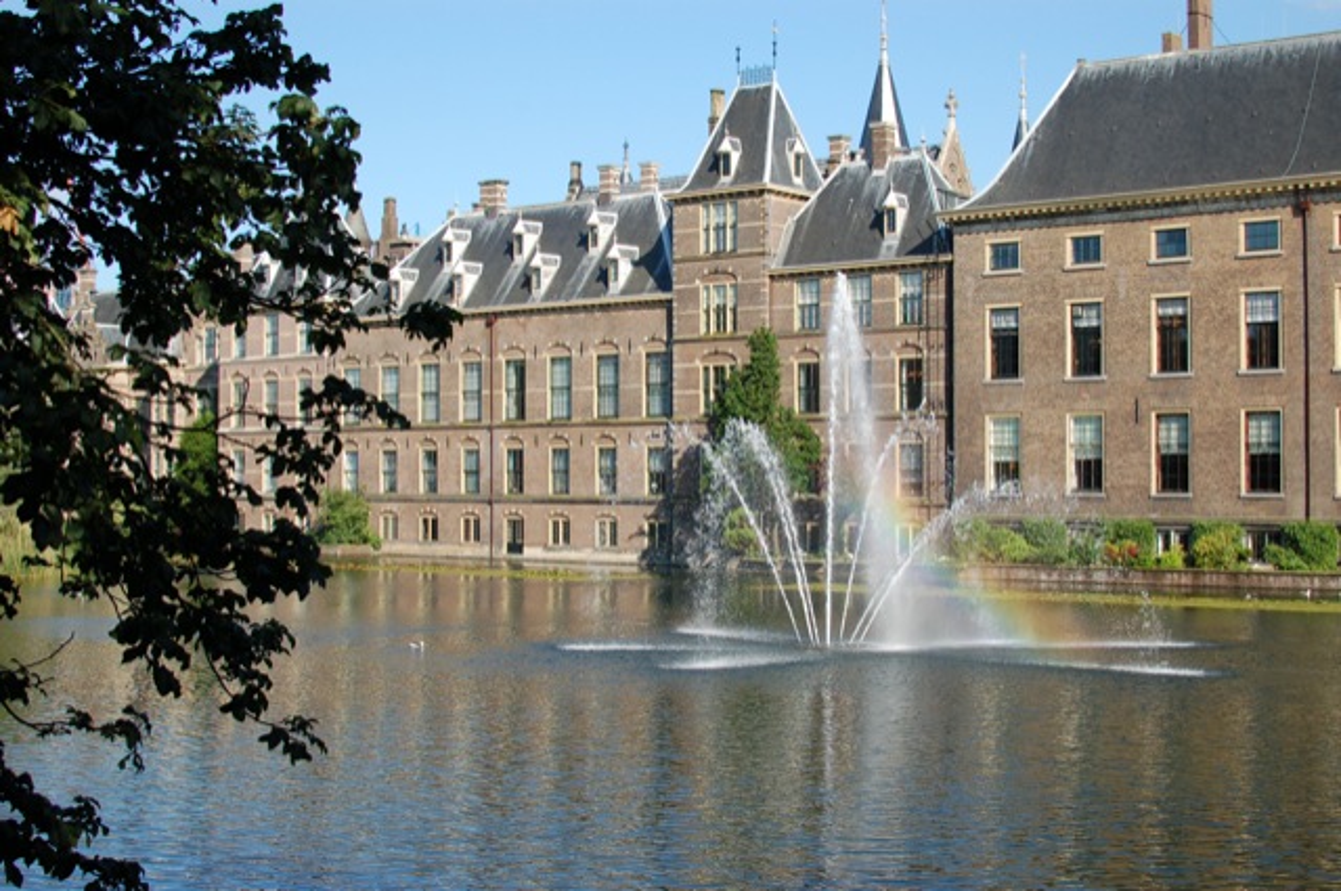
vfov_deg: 25.7
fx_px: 1953
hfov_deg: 37.9
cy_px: 446
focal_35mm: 52
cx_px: 670
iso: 200
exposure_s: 1/250
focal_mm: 35
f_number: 9
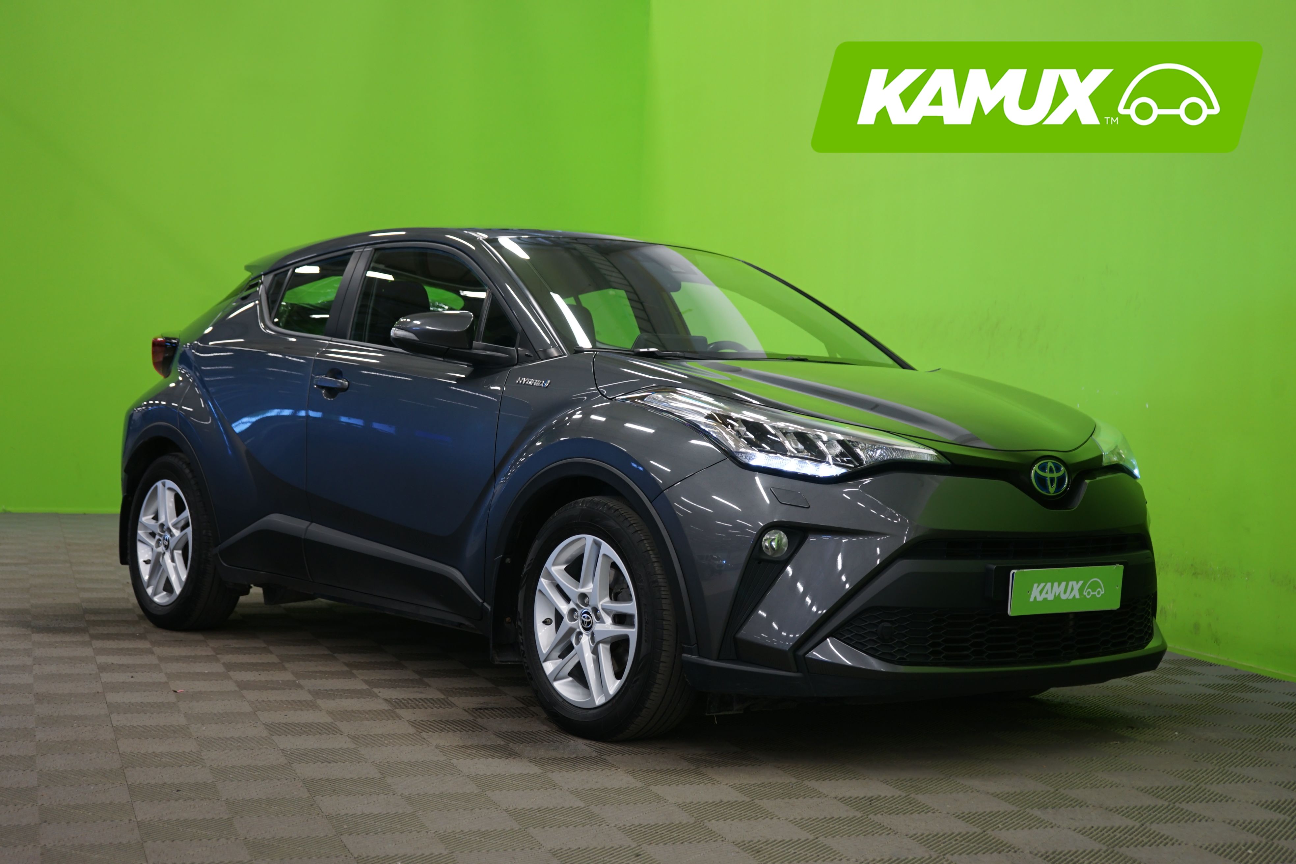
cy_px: 432
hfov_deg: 36.9
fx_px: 1944
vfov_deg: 25.1
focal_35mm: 54
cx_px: 648
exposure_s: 1/10
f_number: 5
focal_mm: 54
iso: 400
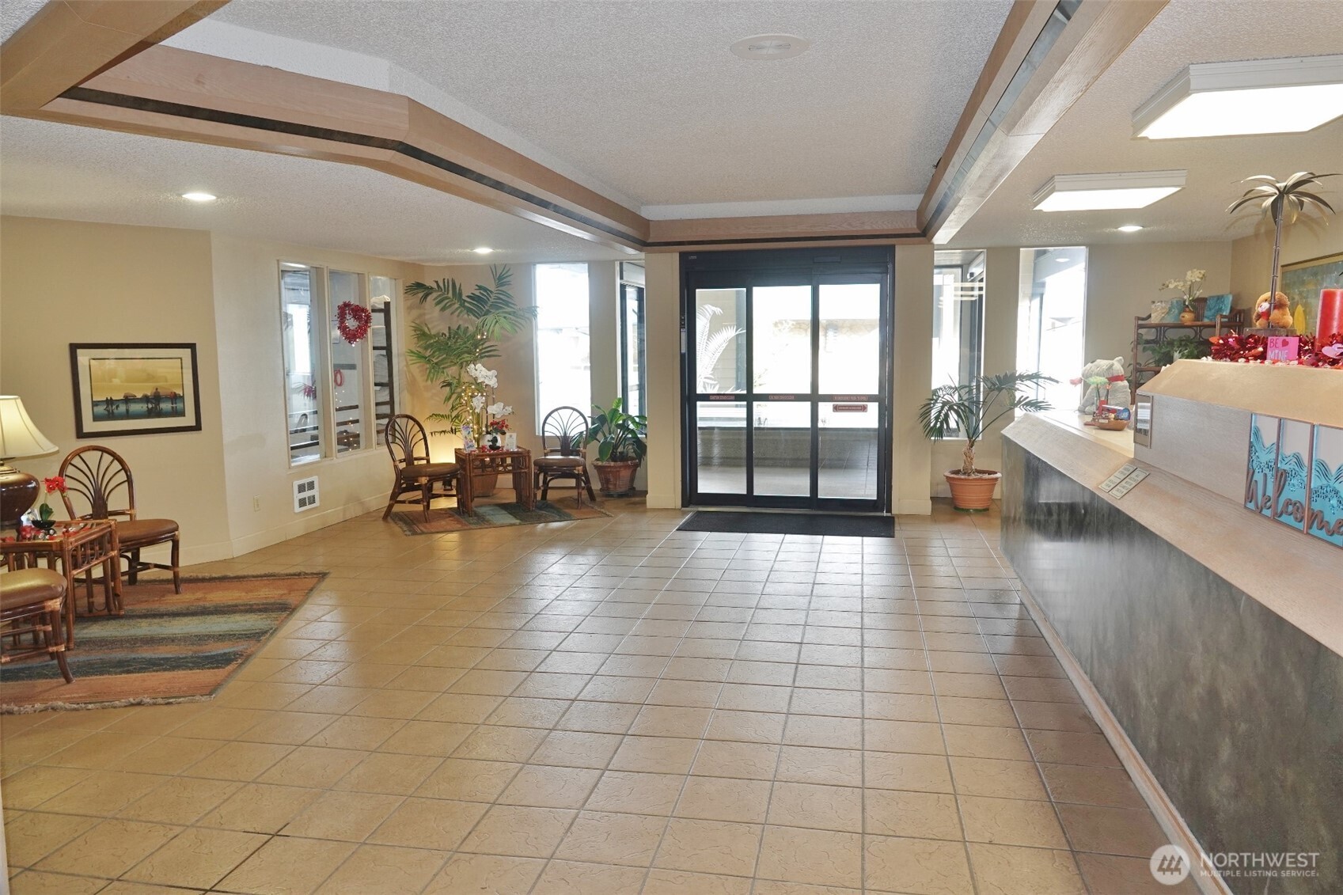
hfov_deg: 73.7
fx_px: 895
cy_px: 448
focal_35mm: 24
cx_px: 672
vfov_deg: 53.1
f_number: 2.5
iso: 125
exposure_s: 1/30
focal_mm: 8.84
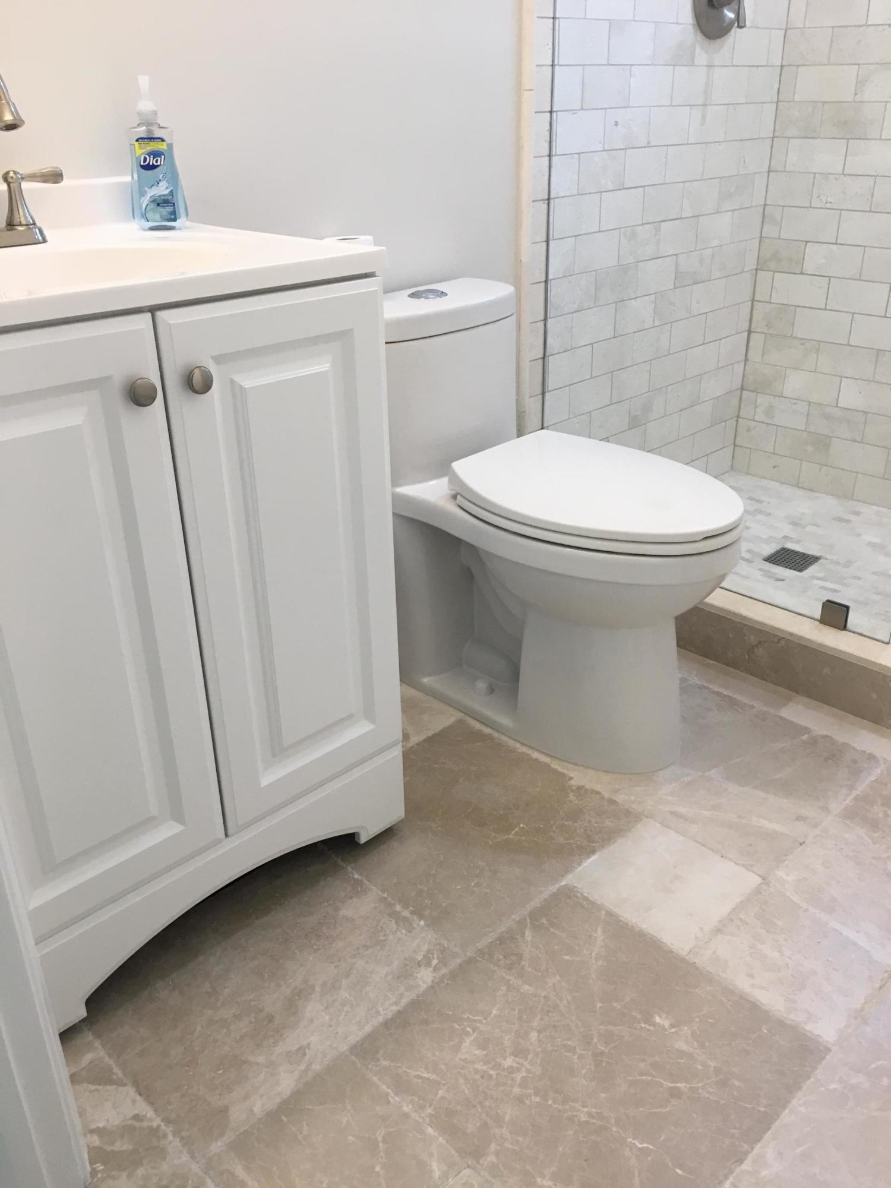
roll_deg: +1.4
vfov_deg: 61.7
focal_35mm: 29
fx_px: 995
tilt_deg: -25.4
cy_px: 594
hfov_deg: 48.2
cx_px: 446
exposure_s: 1/30
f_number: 2.2
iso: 32
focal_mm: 4.15
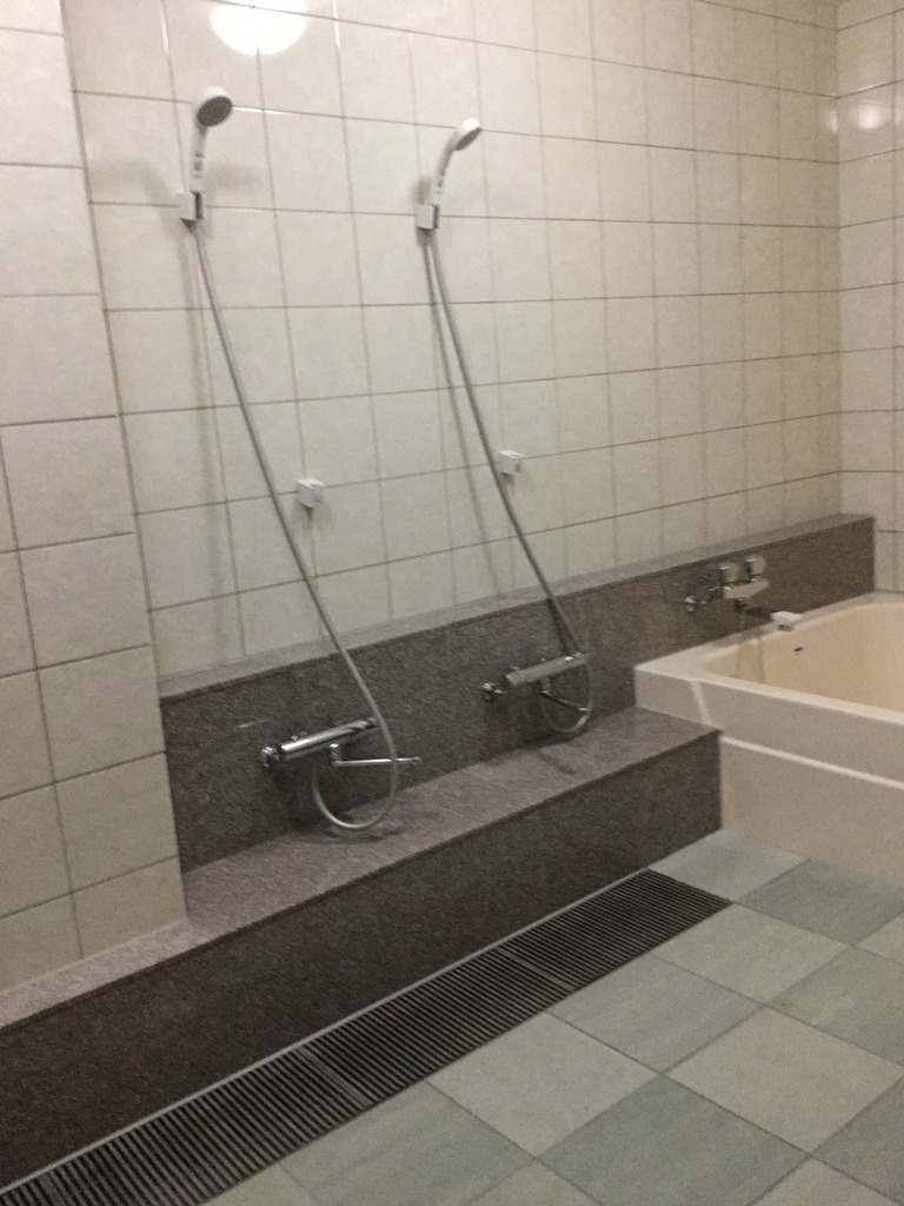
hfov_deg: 45.4
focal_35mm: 31
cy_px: 603
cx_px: 452
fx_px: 1079
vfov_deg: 58.4
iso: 320
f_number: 2.4
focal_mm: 3.3
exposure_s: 1/15
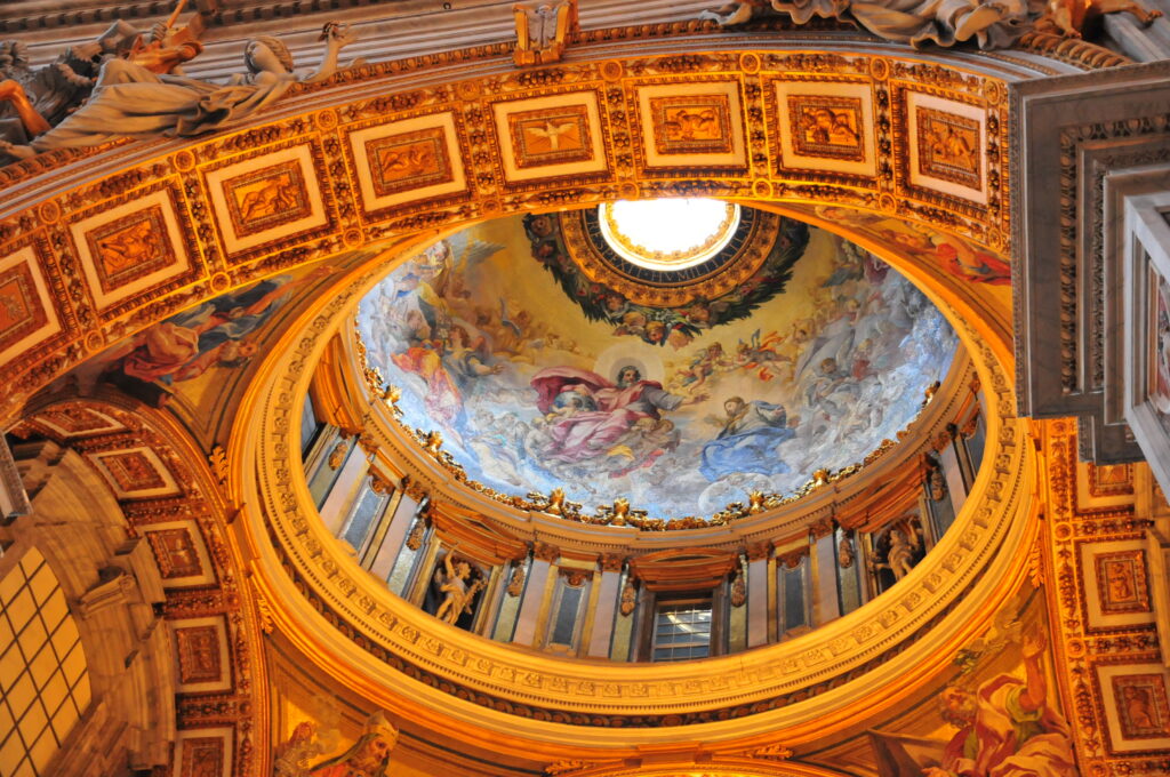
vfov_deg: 29.8
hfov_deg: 43.7
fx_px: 1461
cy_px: 388
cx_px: 585
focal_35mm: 45
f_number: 4.2
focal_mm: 30
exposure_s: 1/20
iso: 1600
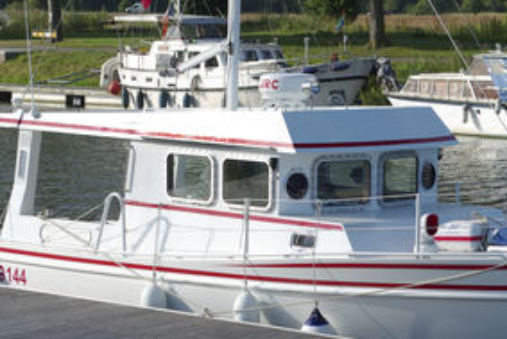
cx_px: 333
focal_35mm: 146
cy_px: 194
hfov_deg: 14.0
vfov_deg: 9.4
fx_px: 2055
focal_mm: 55
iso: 100
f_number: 9.5
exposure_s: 1/180
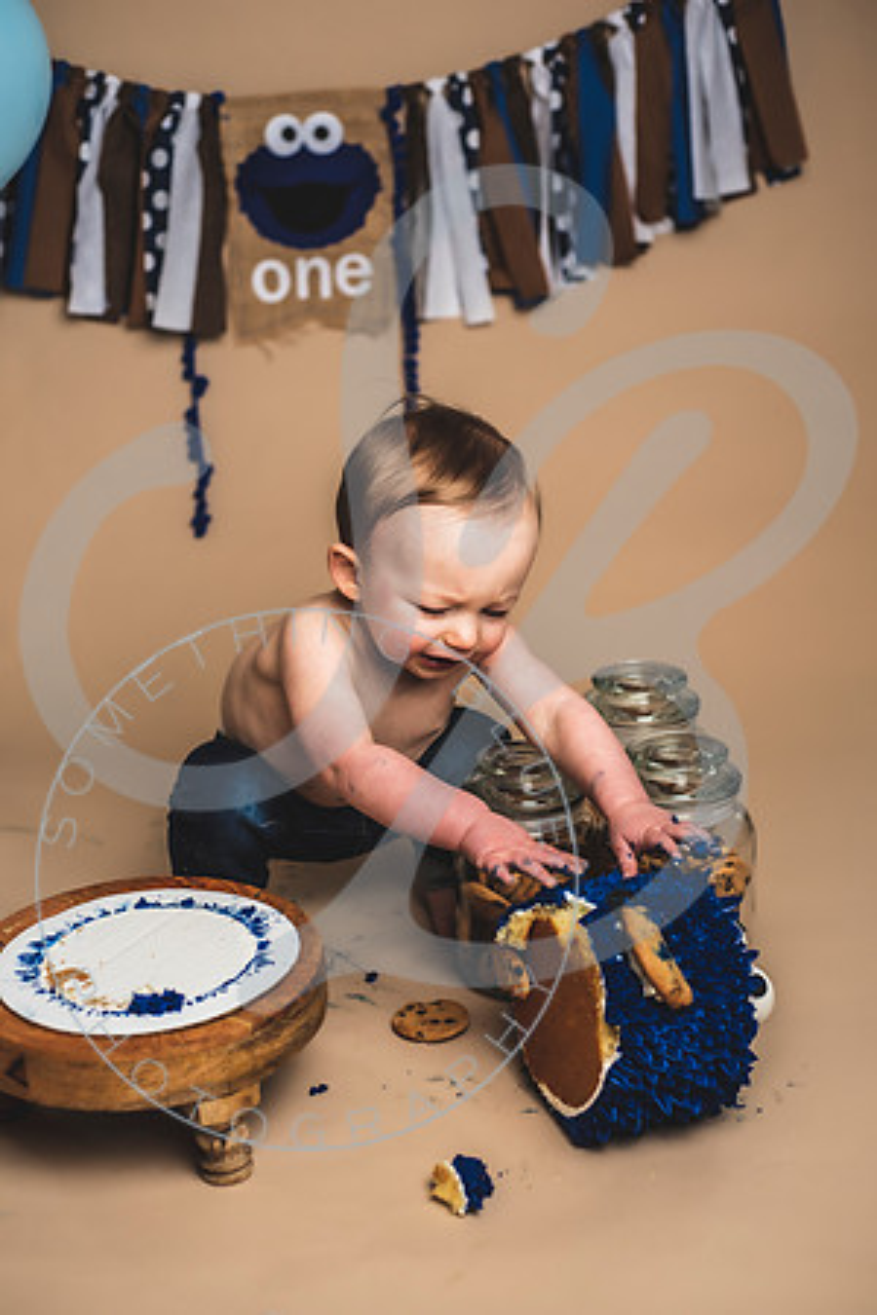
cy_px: 658
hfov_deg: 27.0
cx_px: 438
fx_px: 1827
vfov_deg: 39.6
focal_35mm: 50
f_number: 2.8
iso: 200
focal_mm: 50
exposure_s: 1/125
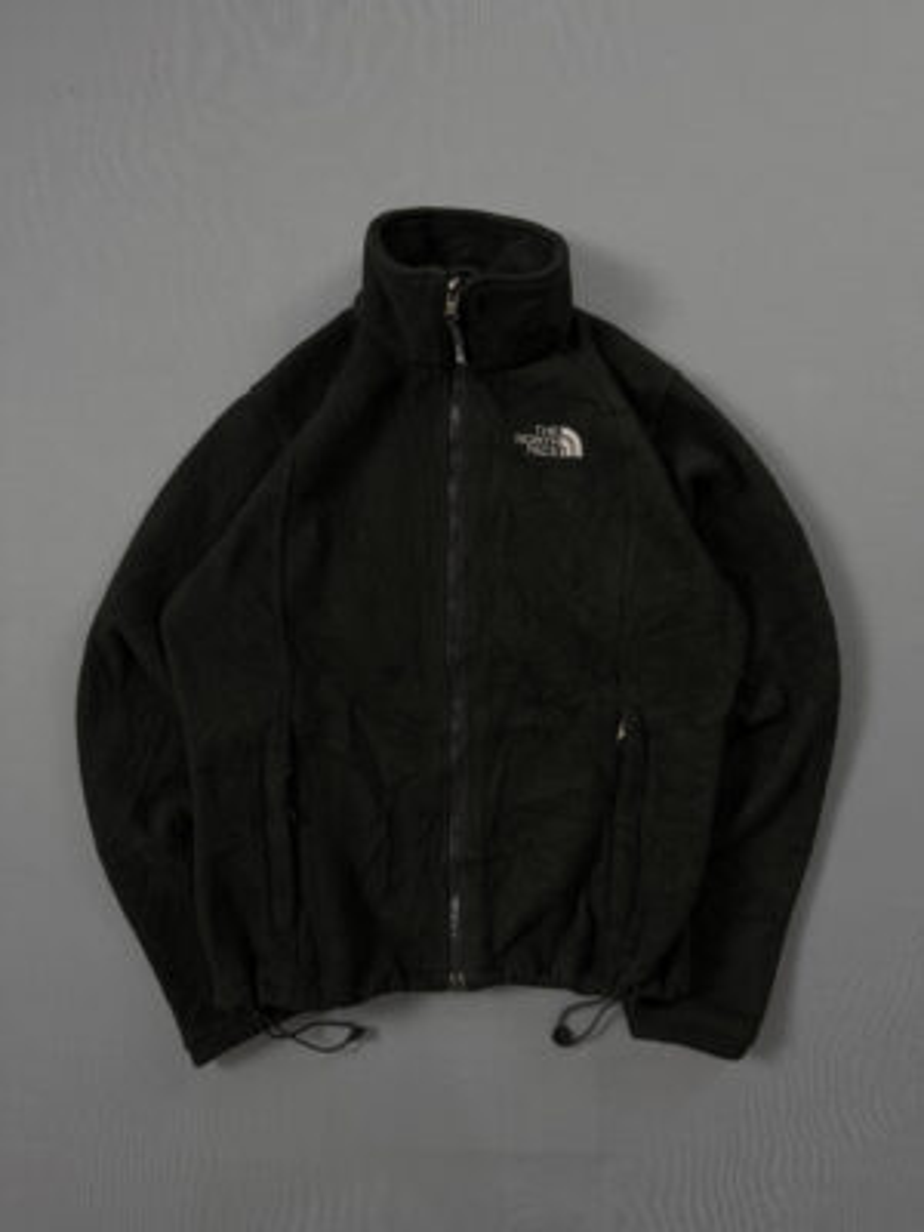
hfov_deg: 56.8
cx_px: 462
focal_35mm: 24
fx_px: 854
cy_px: 616
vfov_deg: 71.6
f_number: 1.78
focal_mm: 6.76
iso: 160
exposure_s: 1/60
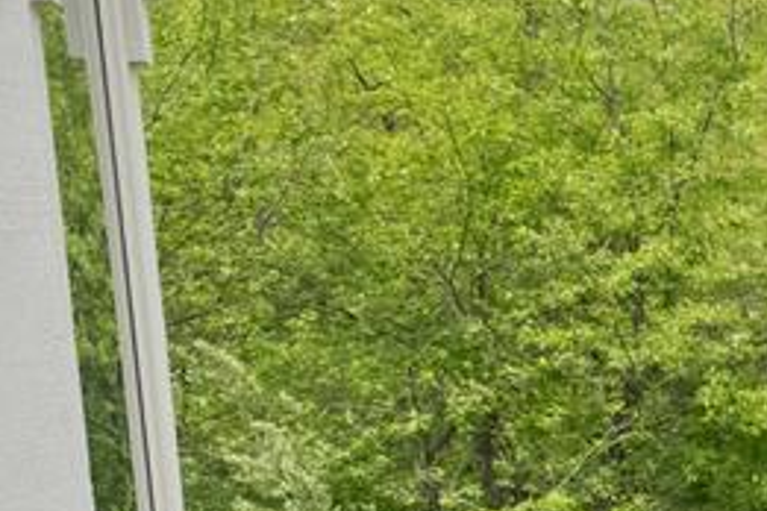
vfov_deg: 12.1
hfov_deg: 9.3
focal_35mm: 110
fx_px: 2343
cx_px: 2748
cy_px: 633
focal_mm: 14
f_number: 5.6
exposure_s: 1/3200
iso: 1600
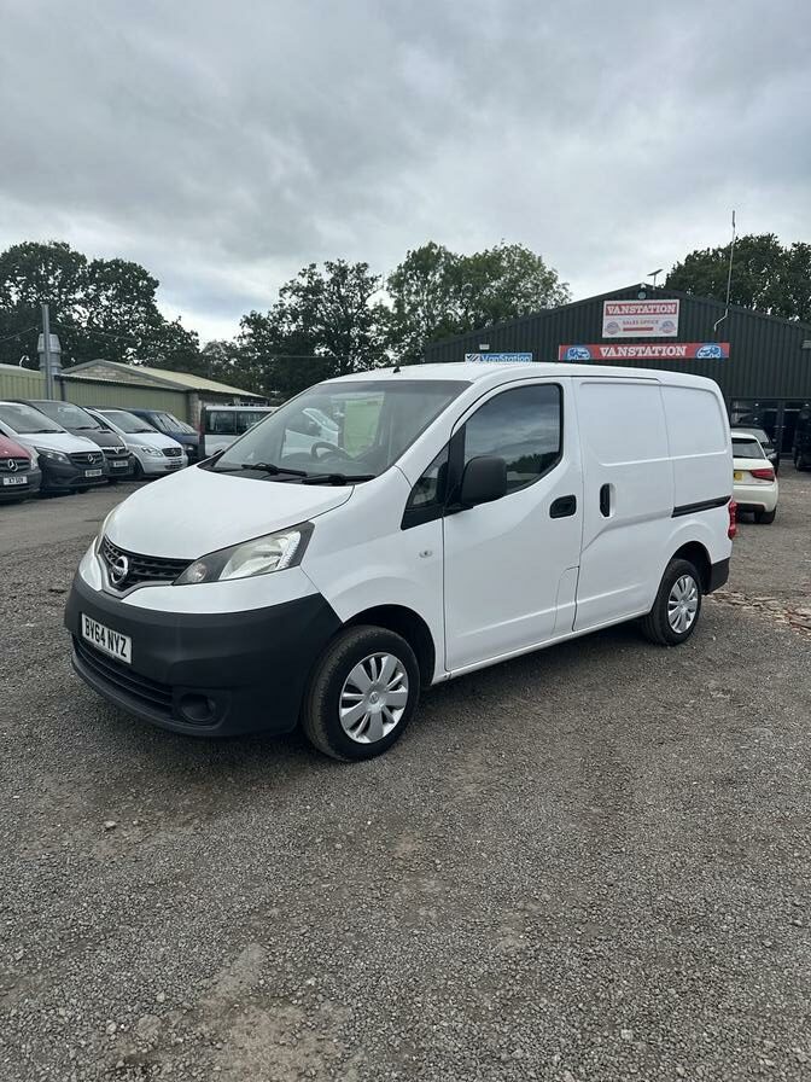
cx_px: 406
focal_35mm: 24
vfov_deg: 71.6
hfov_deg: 56.8
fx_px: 750
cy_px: 541
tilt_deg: -5.2
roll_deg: -2.6
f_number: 1.78
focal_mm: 6.86
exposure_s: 1/3597
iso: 80
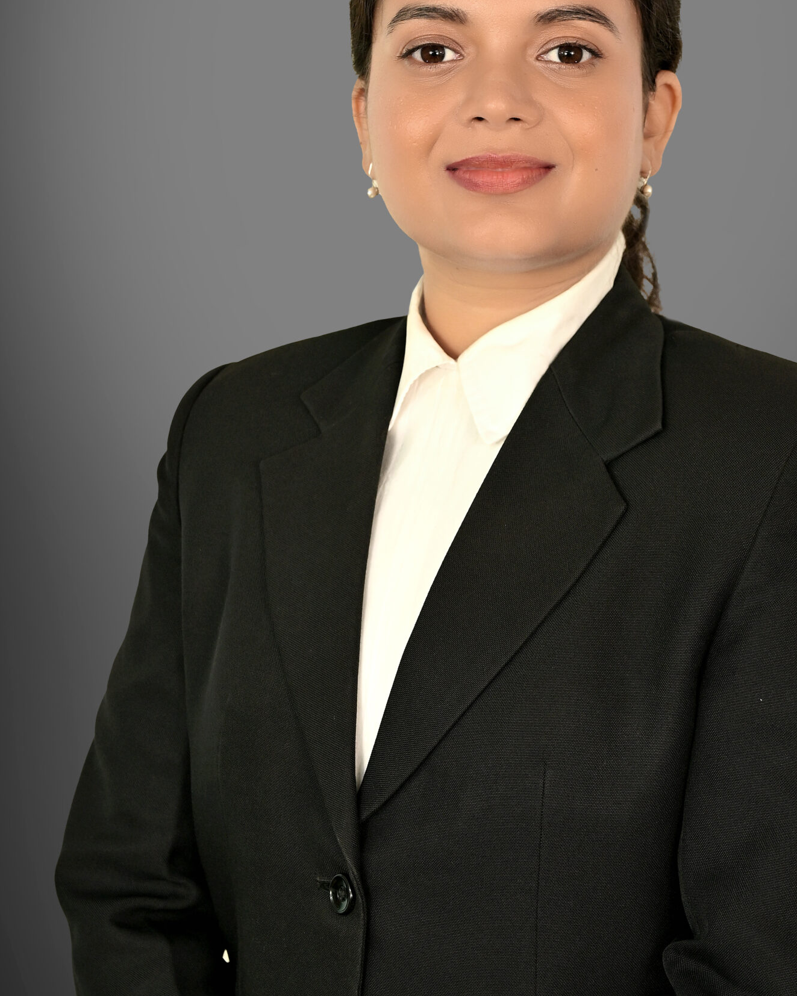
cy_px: 486
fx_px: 1799
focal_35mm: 61
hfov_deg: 24.9
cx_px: 499
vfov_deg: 31.0
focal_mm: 42
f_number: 5.6
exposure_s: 1/200
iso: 320
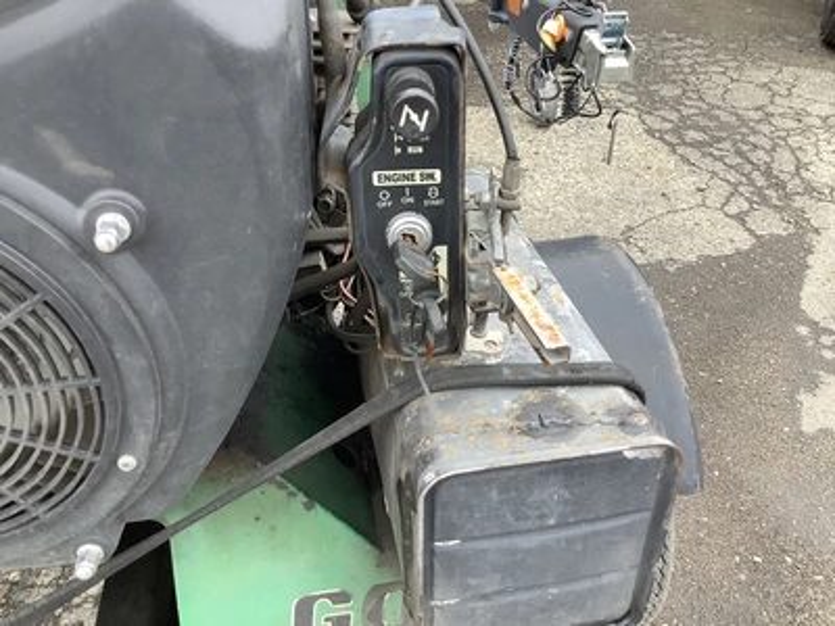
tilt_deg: -38.0
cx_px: 418
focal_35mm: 31
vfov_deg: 45.4
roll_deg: +0.2
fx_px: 748
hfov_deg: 58.4
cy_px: 313
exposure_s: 1/120
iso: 80
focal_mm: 3.3
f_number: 2.4
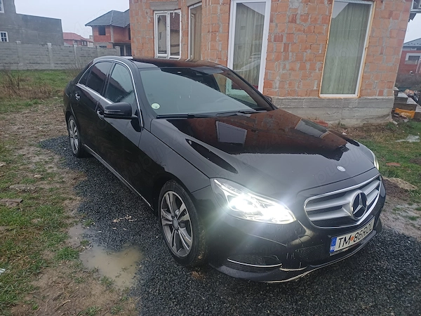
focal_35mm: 25
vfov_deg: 54.9
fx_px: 304
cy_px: 158
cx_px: 210
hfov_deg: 69.4
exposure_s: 1/50
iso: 320
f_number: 1.8
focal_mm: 4.65
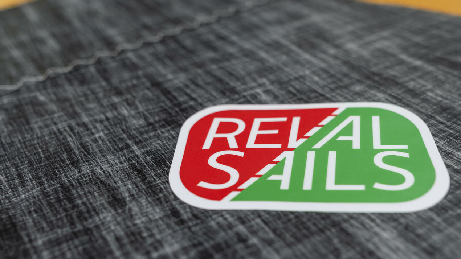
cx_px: 229
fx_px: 464
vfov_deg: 31.2
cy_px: 143
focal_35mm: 38
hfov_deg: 52.8
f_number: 2.8
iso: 500
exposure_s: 1/60
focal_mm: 24
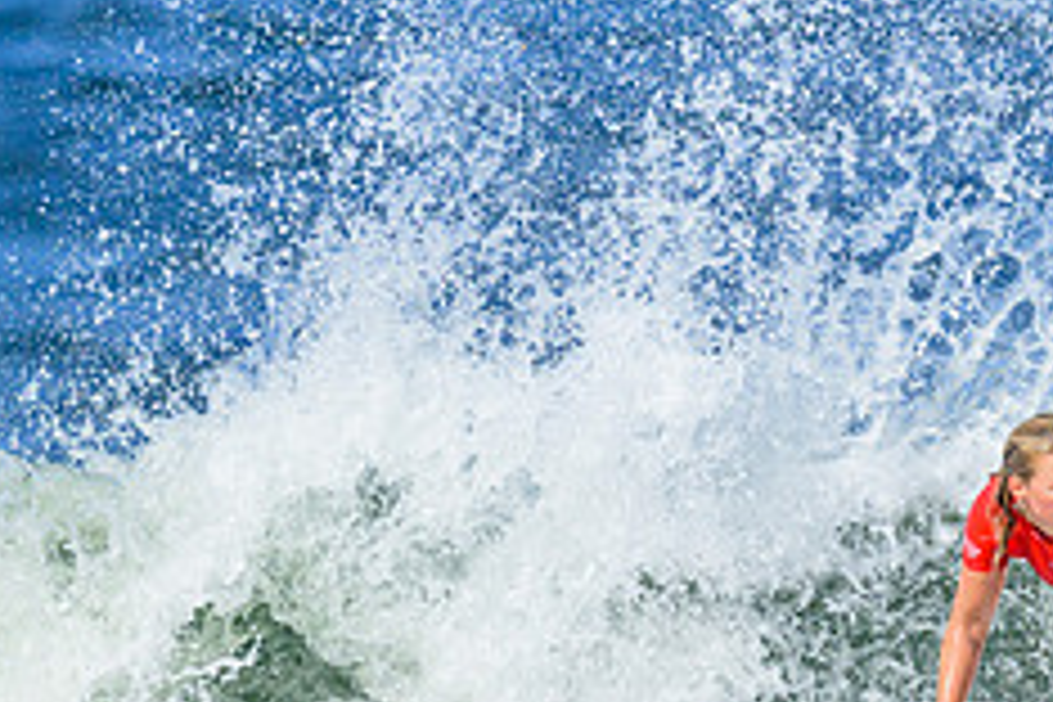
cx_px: 568
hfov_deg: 0.8
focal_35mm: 2721
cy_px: 976
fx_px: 79583
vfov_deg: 0.5
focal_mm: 800
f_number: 6.3
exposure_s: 1/3200
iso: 250
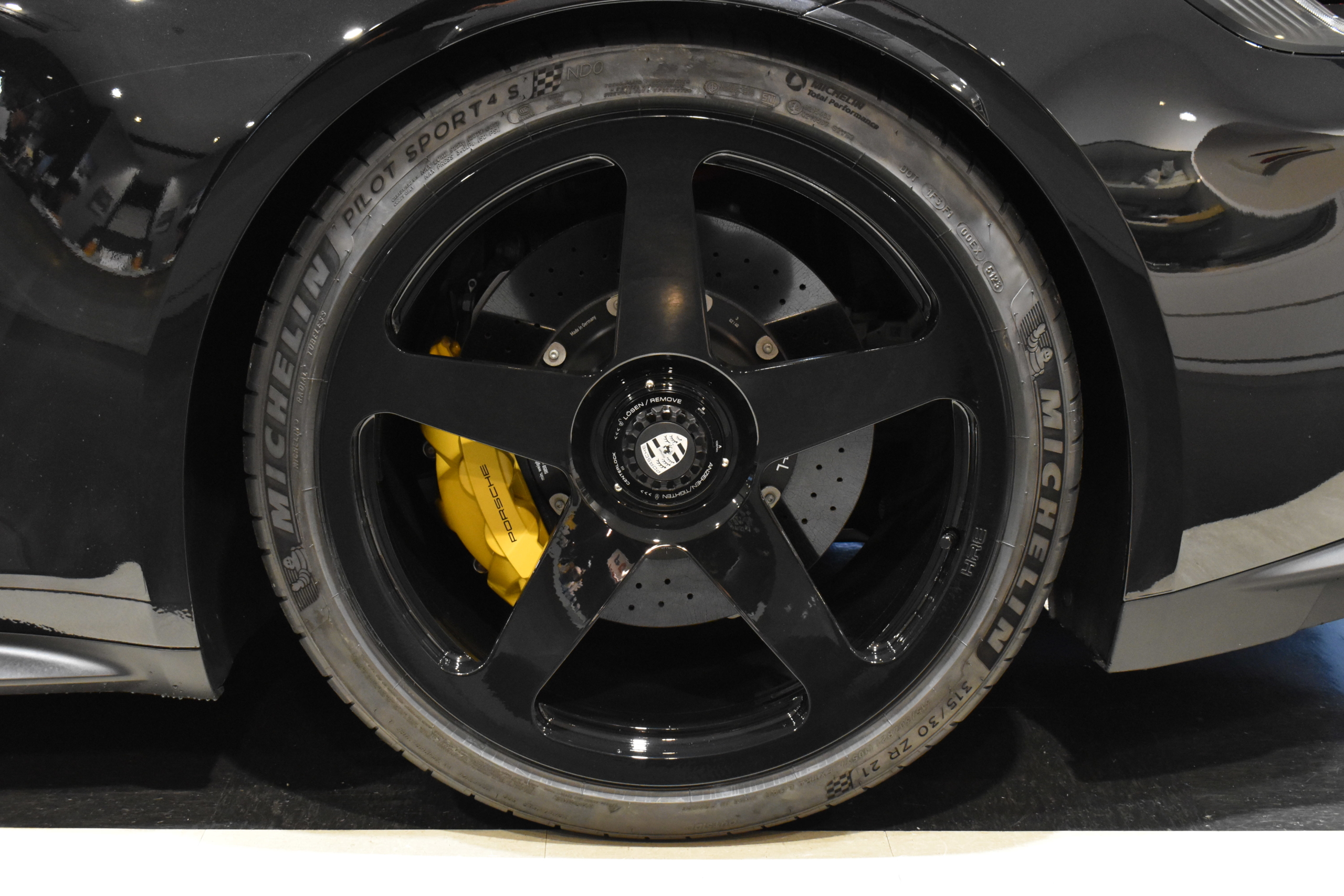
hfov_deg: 38.9
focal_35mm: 51
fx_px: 1904
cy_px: 448
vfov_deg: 26.5
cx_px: 672
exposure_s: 1/50
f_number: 8
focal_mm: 34
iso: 3200
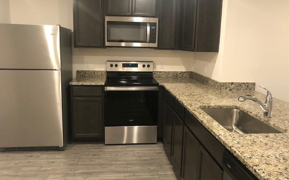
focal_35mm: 30
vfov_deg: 41.8
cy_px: 88
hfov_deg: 62.9
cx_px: 143
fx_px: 236
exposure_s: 1/15
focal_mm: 4
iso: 50
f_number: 1.8
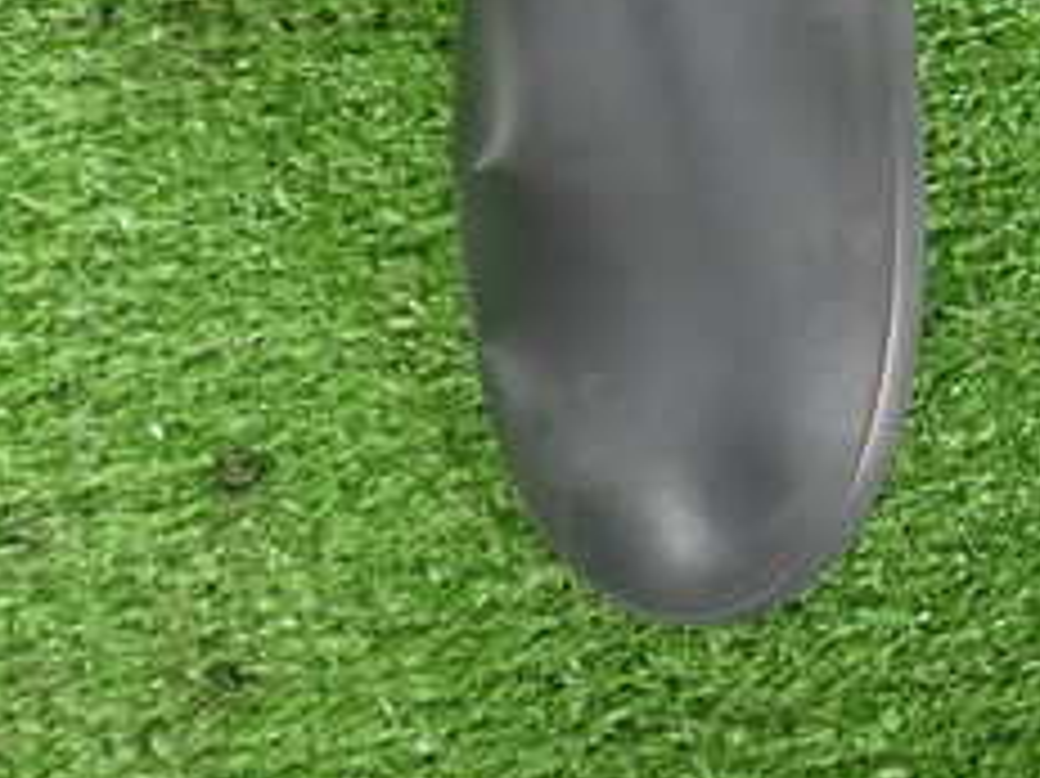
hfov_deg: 22.6
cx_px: 1040
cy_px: -126
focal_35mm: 83
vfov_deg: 17.1
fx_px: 2492
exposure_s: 1/50
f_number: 2.4
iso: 200
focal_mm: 5.79
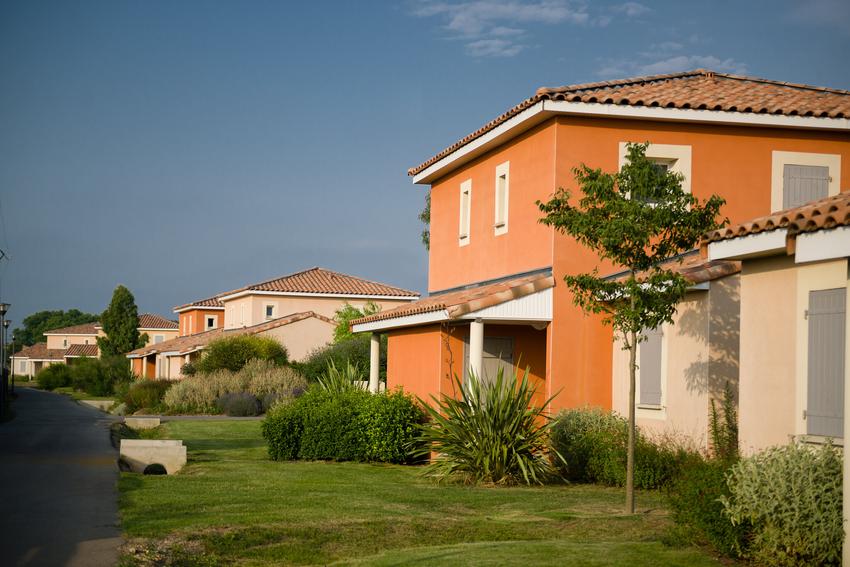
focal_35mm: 60
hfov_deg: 33.4
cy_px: 284
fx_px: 1416
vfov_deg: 22.6
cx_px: 425
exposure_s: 1/1600
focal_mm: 60
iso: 100
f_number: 2.8
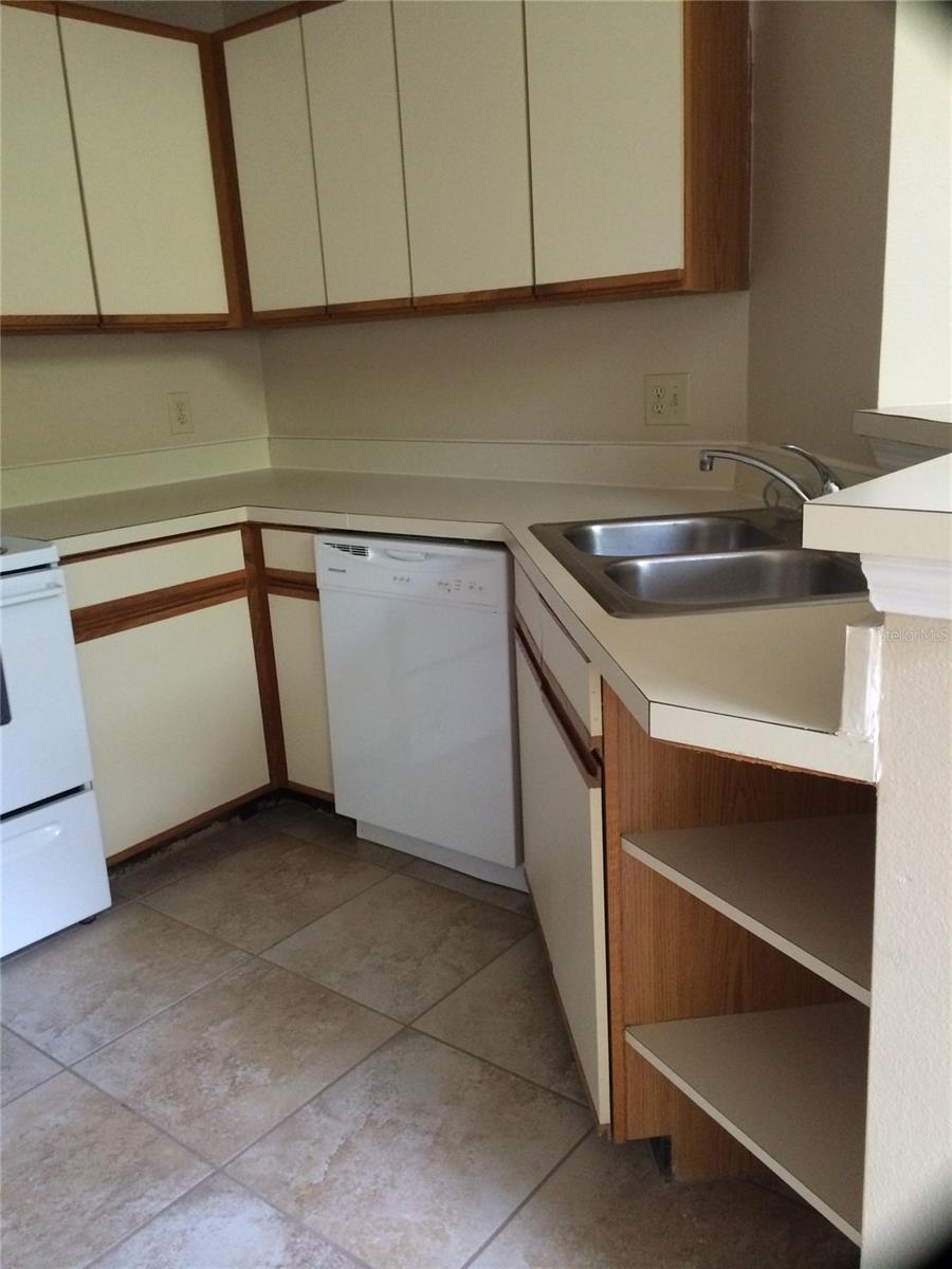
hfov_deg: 46.8
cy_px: 634
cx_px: 476
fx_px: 1100
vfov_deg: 60.0
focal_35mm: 30
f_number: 2.2
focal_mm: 4.12
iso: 250
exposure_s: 1/30
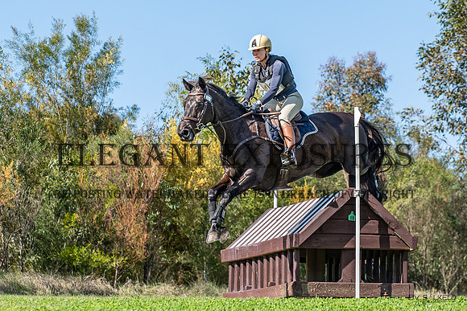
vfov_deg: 6.1
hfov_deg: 9.2
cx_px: 209
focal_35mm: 224
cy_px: 170
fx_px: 2911
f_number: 3.5
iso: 180
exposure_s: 1/2000
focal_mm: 135
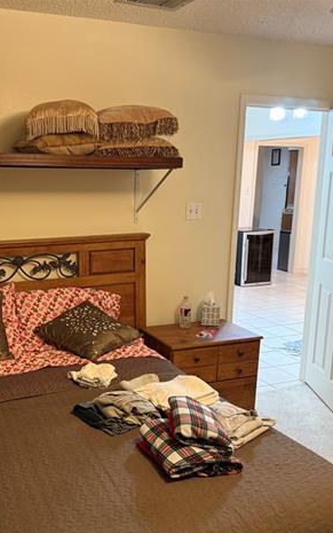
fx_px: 508
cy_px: 272
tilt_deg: -9.8
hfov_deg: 35.5
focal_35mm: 35
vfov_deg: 55.3
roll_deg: -0.3
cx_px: 85
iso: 320
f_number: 1.78
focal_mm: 6.76
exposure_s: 1/60
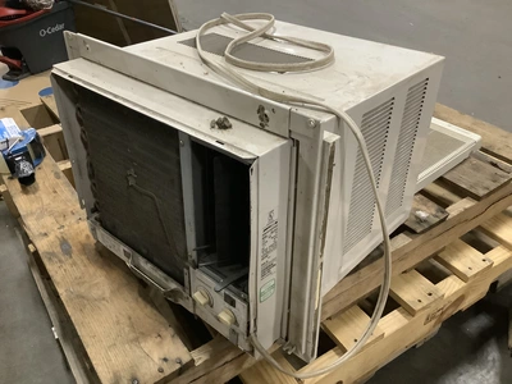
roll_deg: +1.1
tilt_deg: -35.7
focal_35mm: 31
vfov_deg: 45.4
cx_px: 256
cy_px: 192
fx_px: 459
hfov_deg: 58.4
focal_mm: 3.3
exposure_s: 1/40
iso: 400
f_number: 2.4
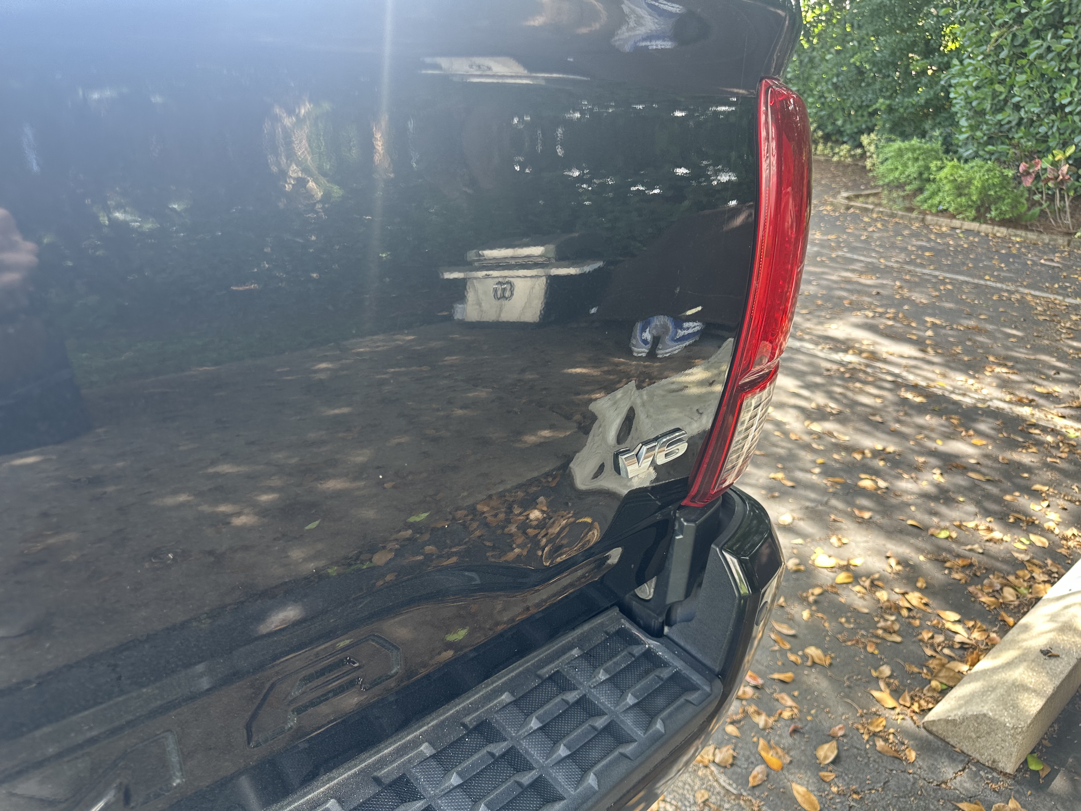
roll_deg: -4.3
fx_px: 749
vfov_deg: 56.8
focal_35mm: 24
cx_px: 540
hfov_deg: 71.6
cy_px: 406
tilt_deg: -21.7
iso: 64
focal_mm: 6.86
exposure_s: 1/133
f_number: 1.78
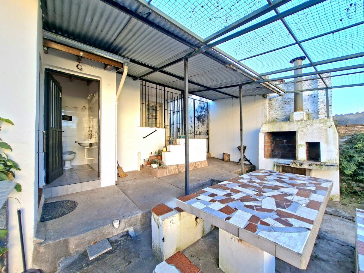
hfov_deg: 106.2
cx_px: 182
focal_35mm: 13
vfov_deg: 89.9
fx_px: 137
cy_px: 136
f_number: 2.2
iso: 40
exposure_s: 1/100
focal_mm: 1.74
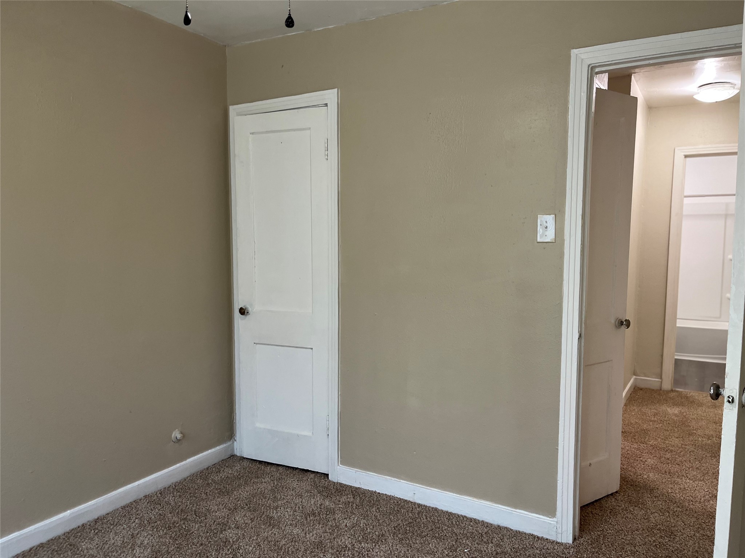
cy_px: 279
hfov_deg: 67.3
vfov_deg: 53.1
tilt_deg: -5.7
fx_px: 560
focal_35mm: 26
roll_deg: -0.5
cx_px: 372
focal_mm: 5.1
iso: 100
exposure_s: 1/60
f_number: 1.6
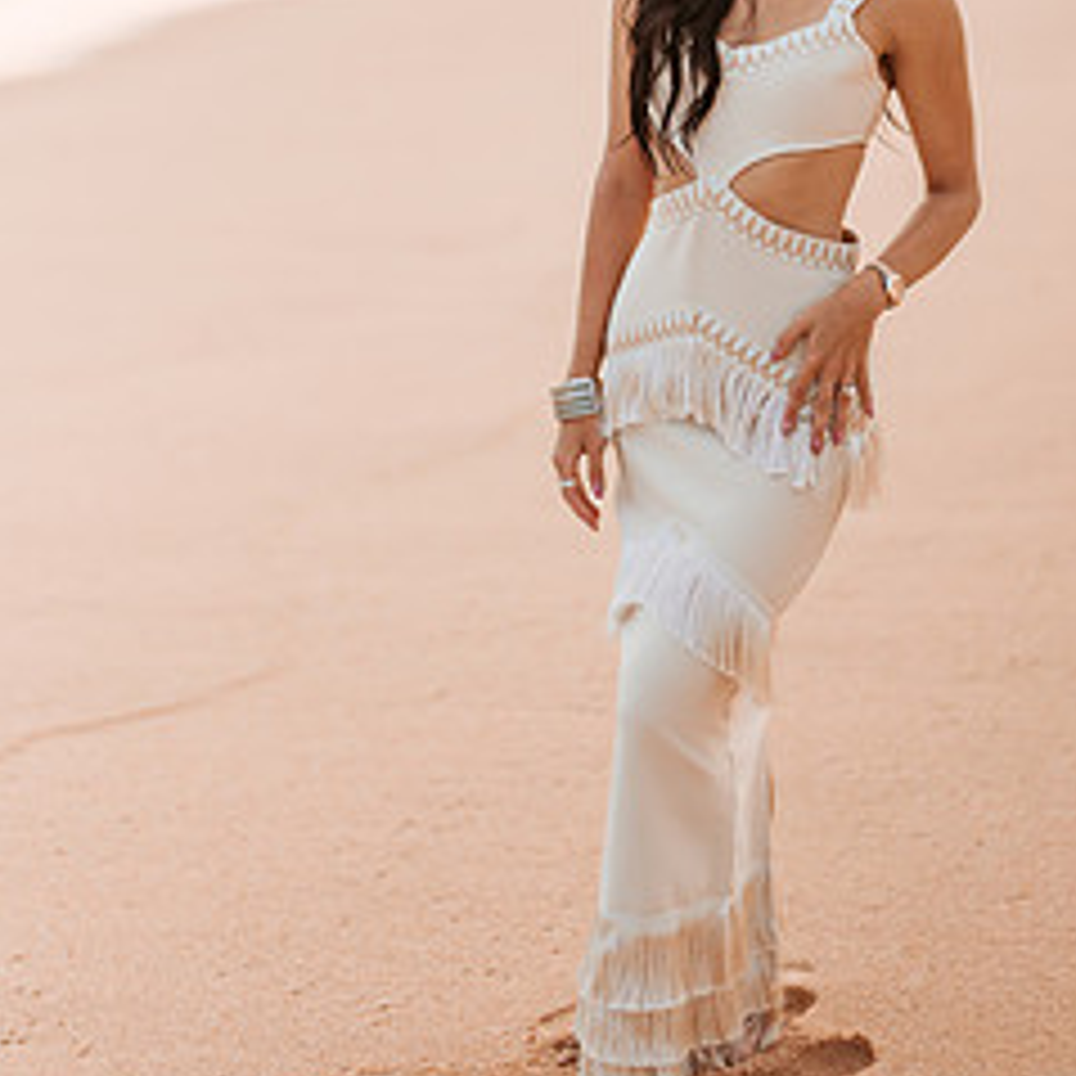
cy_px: 203
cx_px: 671
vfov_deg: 18.5
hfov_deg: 18.7
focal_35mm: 93
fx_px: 3271
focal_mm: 58
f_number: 1.4
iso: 250
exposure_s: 1/6400
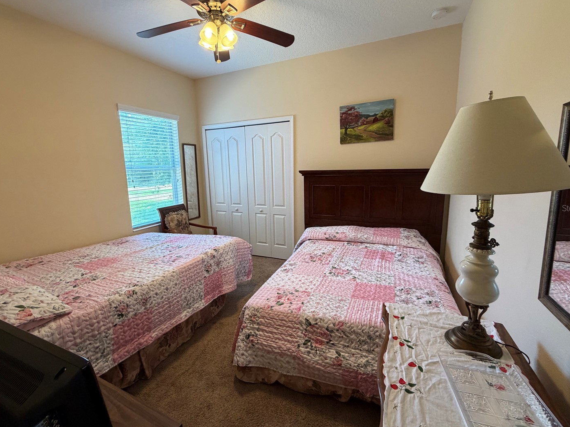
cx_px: 275
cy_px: 208
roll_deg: +2.0
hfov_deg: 94.5
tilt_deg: -9.1
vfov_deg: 78.1
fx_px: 263
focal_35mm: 16
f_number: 2.2
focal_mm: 2.22
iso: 320
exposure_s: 1/120
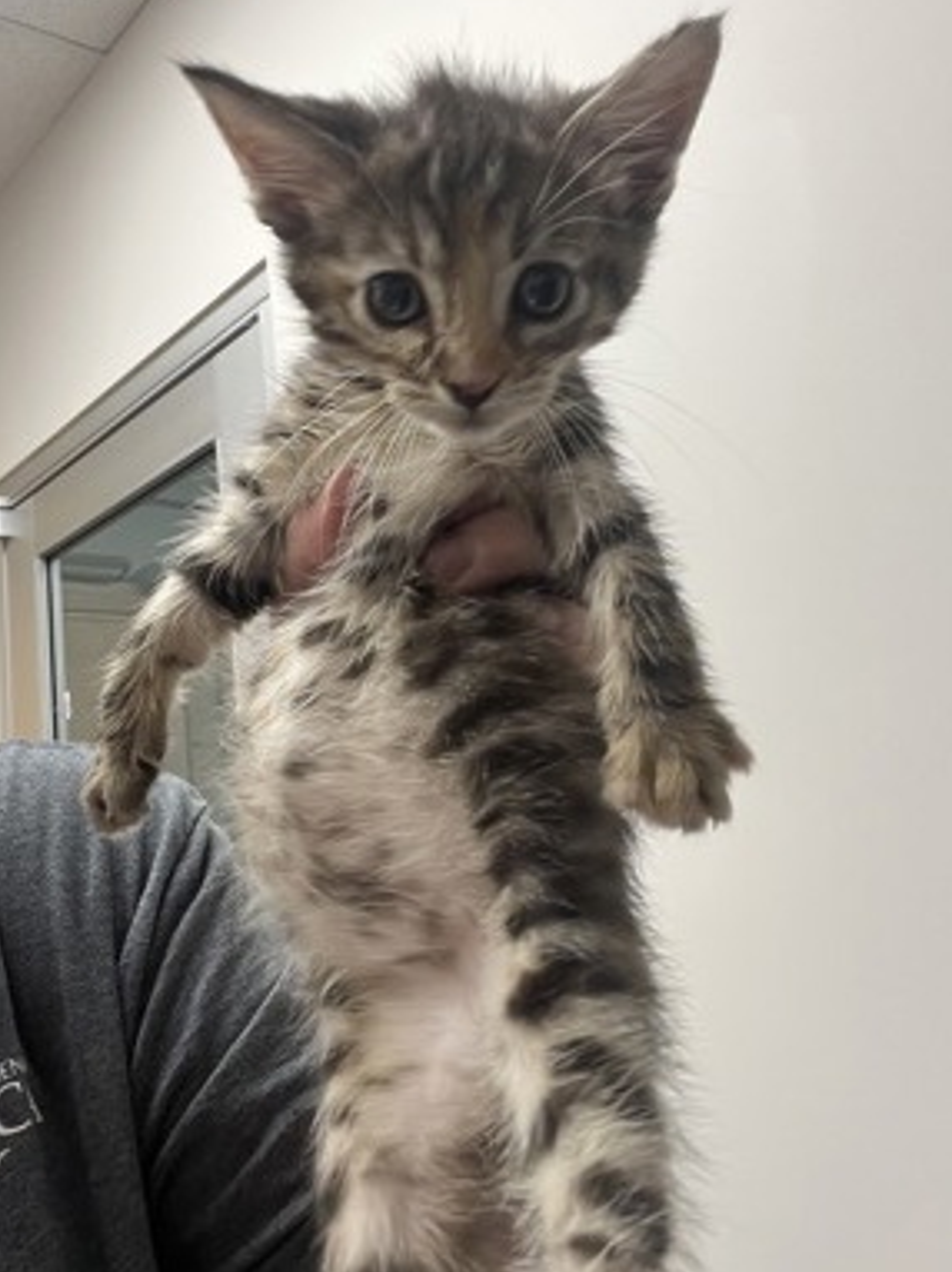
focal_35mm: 33
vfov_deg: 55.3
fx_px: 1211
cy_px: 599
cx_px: 464
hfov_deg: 42.9
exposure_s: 1/60
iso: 100
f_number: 2.2
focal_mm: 2.71
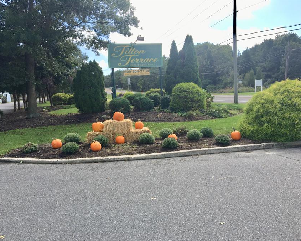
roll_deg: +1.6
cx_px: 145
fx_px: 276
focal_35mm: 31
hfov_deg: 57.2
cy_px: 123
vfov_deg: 47.1
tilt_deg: -5.0
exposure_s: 1/1115
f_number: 2.2
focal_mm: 4.15
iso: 25
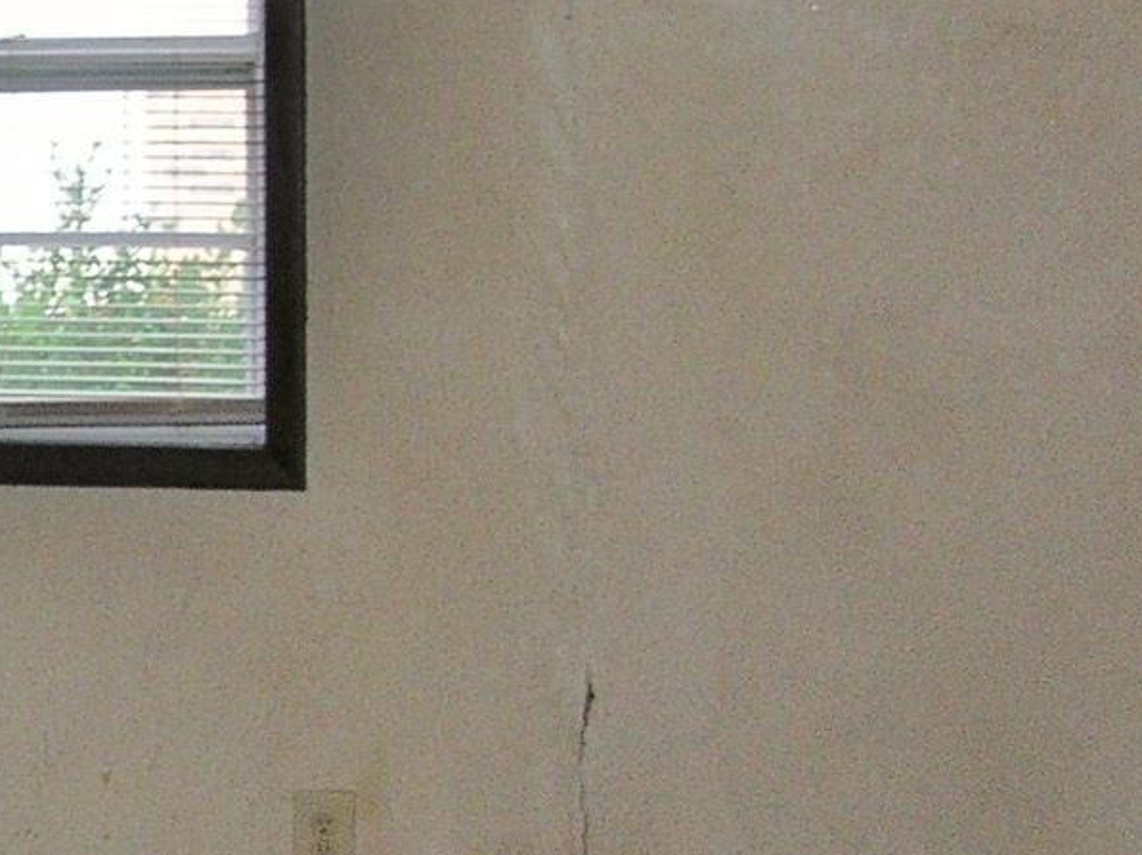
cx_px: -471
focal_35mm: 138
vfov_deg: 10.7
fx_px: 4550
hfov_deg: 13.6
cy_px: 562
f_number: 2.7
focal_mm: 6
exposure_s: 1/30
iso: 50
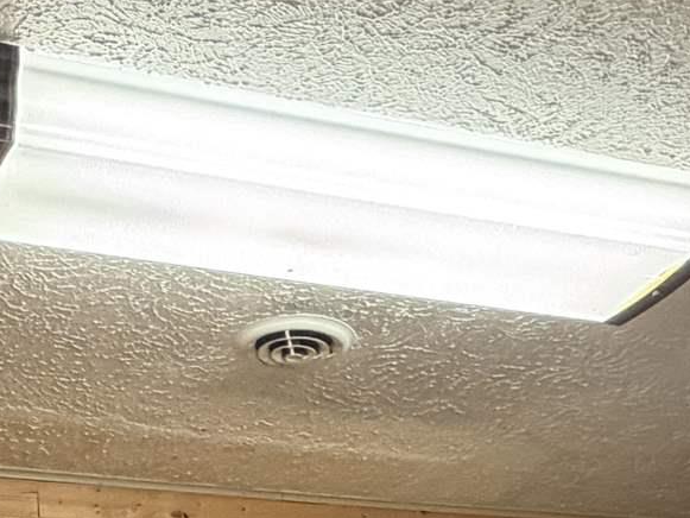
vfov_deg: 14.8
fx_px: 1475
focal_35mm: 74
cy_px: 1148
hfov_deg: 26.3
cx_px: 266
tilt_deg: -7.7
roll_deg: +3.1
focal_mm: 2.22
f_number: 2.2
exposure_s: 1/60
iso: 250
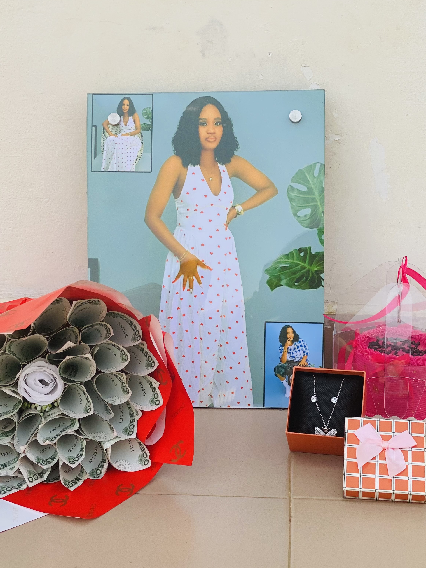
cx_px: 183
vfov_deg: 28.6
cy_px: 296
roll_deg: +2.4
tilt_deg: -15.1
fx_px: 1116
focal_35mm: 68
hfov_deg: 21.6
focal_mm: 6
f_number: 2
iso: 20
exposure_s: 1/585
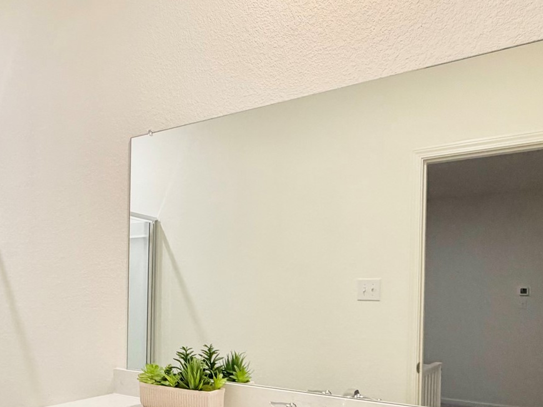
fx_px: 518
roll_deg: +0.3
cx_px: 177
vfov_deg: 41.6
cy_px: 310
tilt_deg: -0.8
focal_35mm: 33
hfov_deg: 54.1
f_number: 2.2
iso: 250
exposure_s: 1/120
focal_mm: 2.22
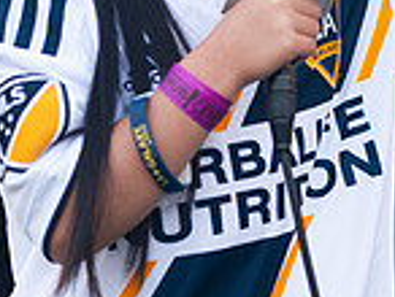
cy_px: 46
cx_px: 325
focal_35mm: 457
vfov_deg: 3.3
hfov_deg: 4.3
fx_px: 5223
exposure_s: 1/1250
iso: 800
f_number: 2.8
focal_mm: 120
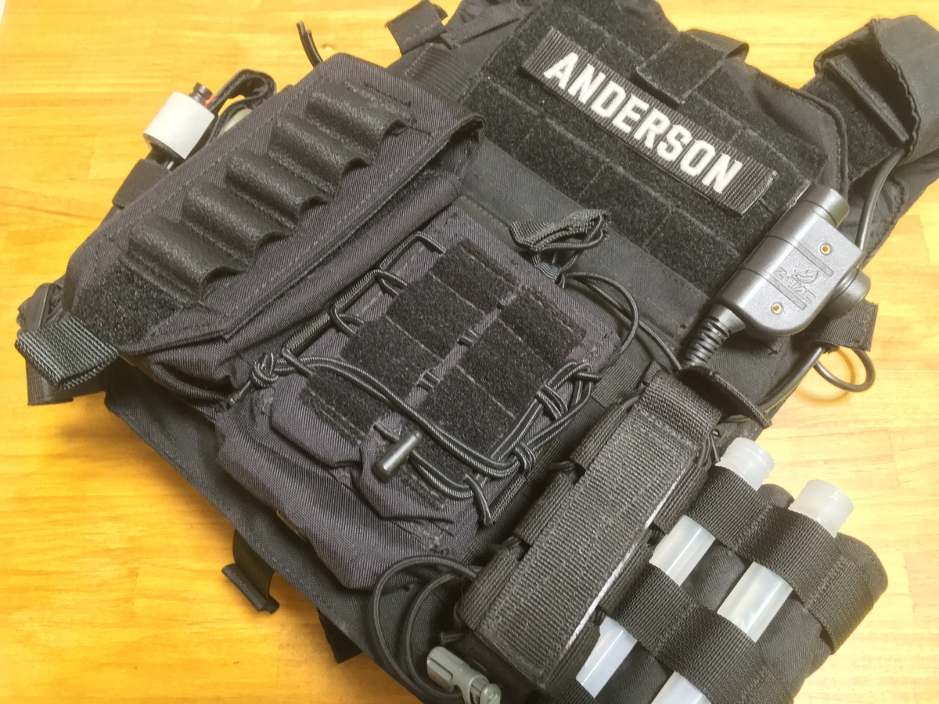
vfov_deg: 48.2
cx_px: 470
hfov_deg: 61.7
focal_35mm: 29
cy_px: 352
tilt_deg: -69.4
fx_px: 787
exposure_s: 1/15
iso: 200
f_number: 2.2
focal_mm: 4.15
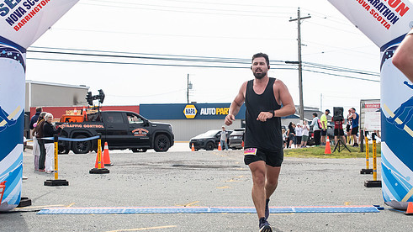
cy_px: 106
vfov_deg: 16.3
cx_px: 242
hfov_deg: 28.5
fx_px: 810
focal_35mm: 74
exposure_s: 1/3200
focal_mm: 35
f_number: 4
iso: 800
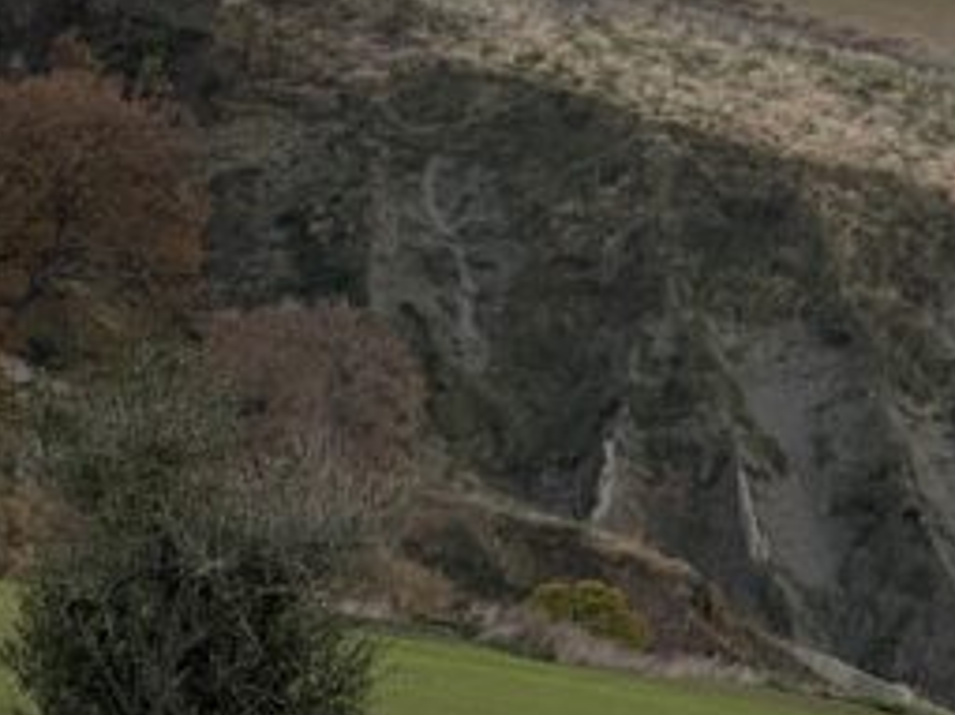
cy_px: -262
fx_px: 5763
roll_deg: +0.8
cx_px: 1708
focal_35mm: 209
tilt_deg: -5.5
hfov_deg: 9.1
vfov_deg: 7.0
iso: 25
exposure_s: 1/122
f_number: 2
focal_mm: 6
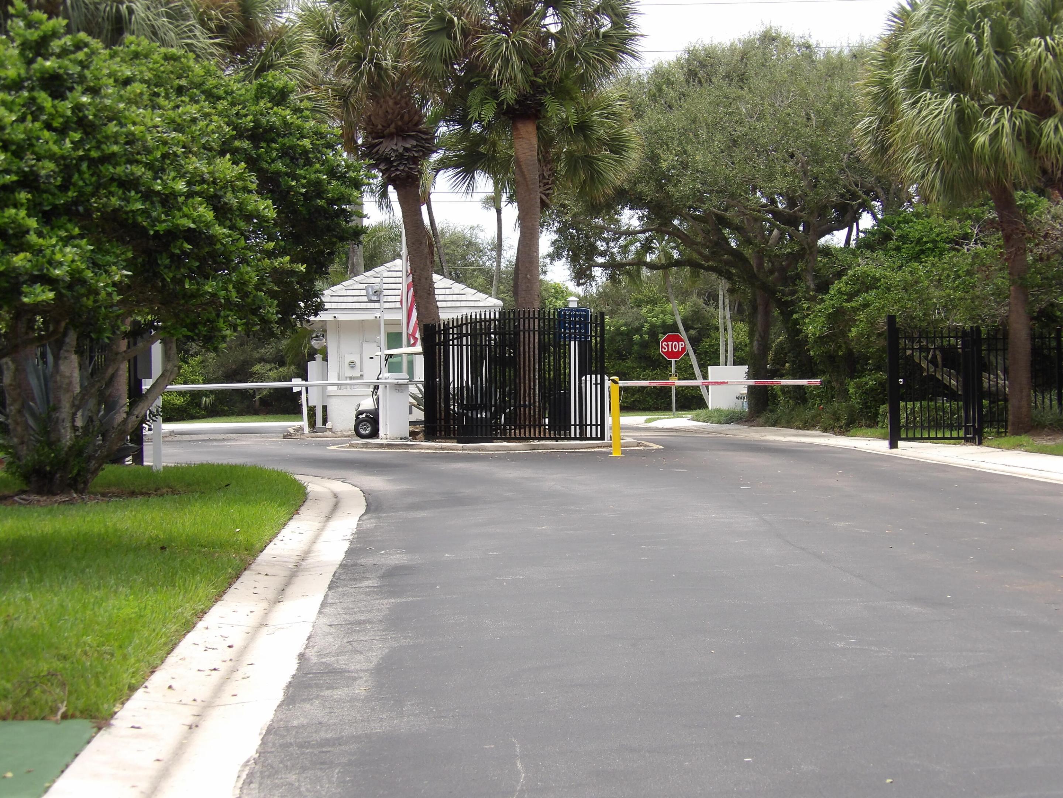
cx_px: 532
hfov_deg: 27.0
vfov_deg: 20.4
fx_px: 2211
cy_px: 399
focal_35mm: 72
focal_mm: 13
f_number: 3.6
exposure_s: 1/431
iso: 100
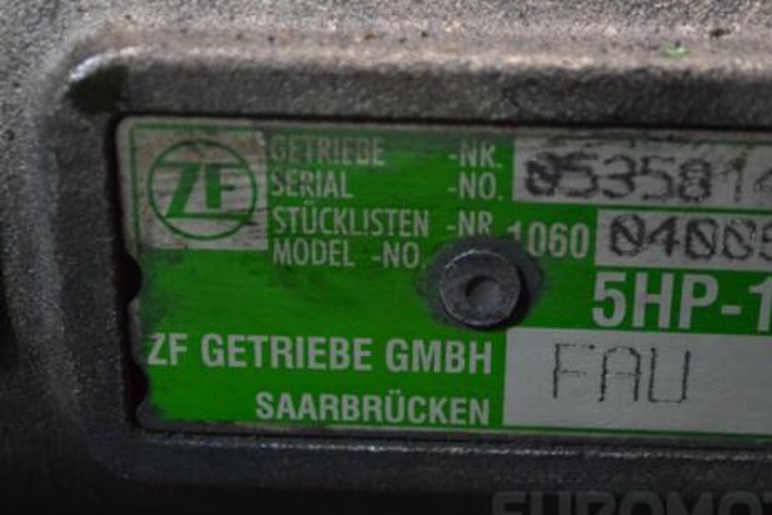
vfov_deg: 15.6
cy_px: 294
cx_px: 461
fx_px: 1879
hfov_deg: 23.2
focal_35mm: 88
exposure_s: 1/50
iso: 3200
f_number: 5.3
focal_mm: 45
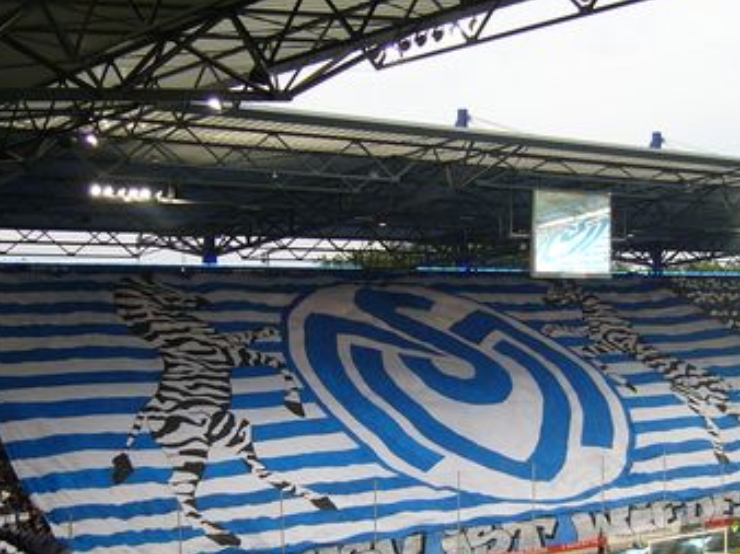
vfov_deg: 24.7
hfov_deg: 32.7
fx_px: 1260
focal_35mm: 59
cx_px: 401
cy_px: 345
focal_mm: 5.8
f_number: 2.8
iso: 100
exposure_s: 1/50
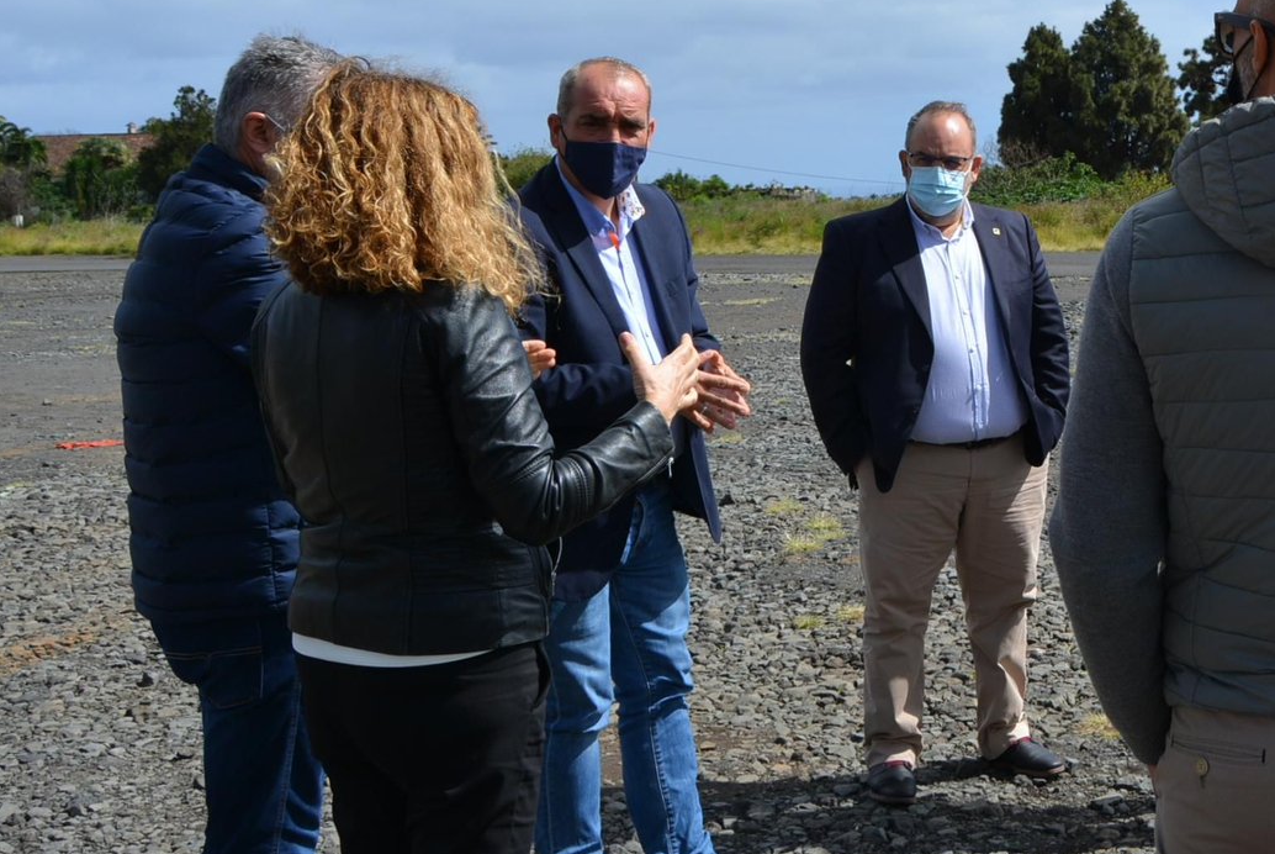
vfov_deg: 22.9
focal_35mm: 58
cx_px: 1228
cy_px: 108
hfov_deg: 32.2
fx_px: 2056
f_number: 9
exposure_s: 1/320
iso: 100
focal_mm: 20
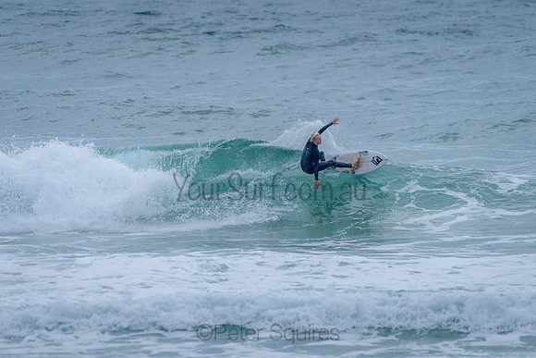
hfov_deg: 3.4
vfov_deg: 2.2
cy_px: 139
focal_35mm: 613
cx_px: 269
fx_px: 9125
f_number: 5.6
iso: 1400
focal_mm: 500
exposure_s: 1/2000
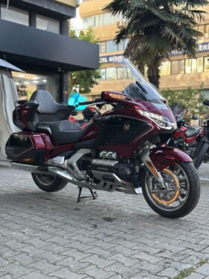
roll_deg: -1.9
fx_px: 386
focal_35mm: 48
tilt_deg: -2.1
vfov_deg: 39.6
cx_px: 104
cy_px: 140
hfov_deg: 30.3
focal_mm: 6.86
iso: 125
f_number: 1.78
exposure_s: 1/356
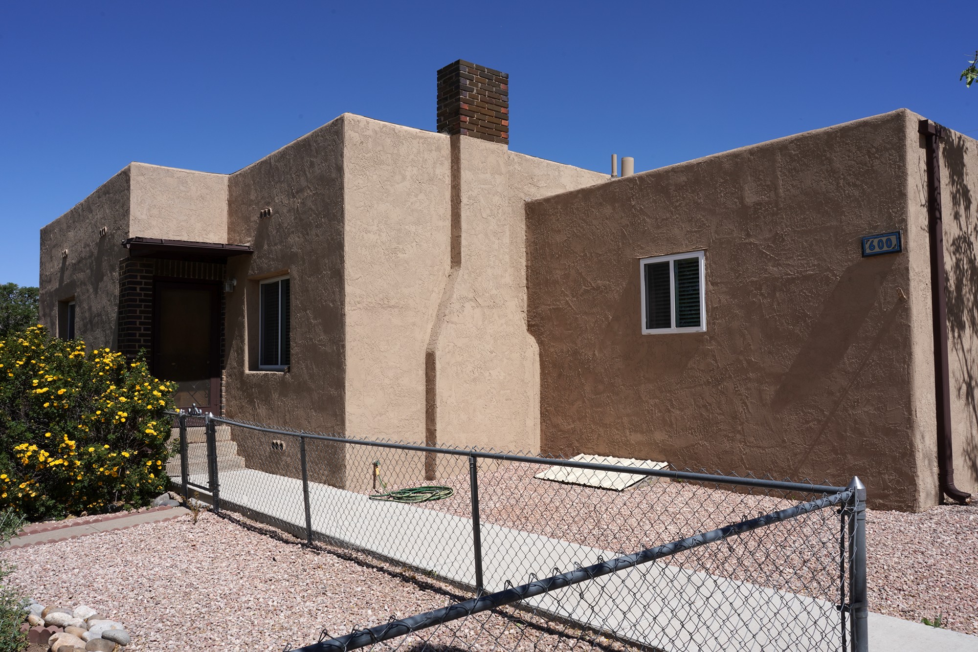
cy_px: 326
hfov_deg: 65.5
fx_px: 761
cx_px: 489
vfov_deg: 46.4
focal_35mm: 28
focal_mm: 28
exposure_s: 1/100
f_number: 20
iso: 100
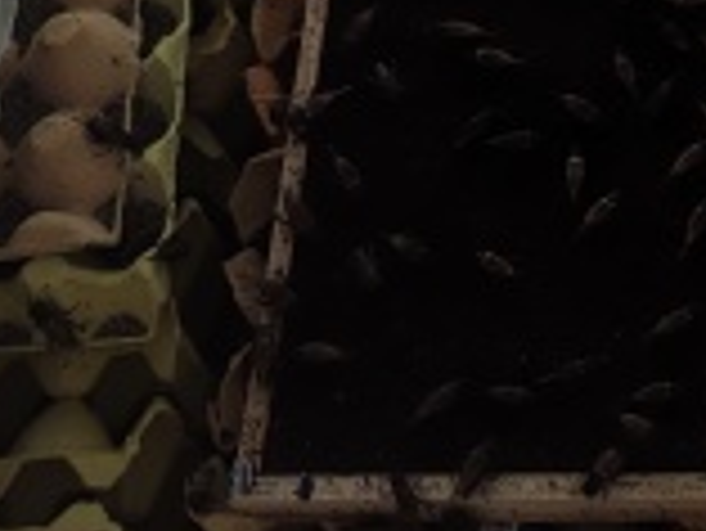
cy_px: -369
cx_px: 1016
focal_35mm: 122
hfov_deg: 15.1
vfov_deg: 11.4
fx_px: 2490
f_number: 1.65
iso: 1744
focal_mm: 5.26
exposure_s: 1/16.7
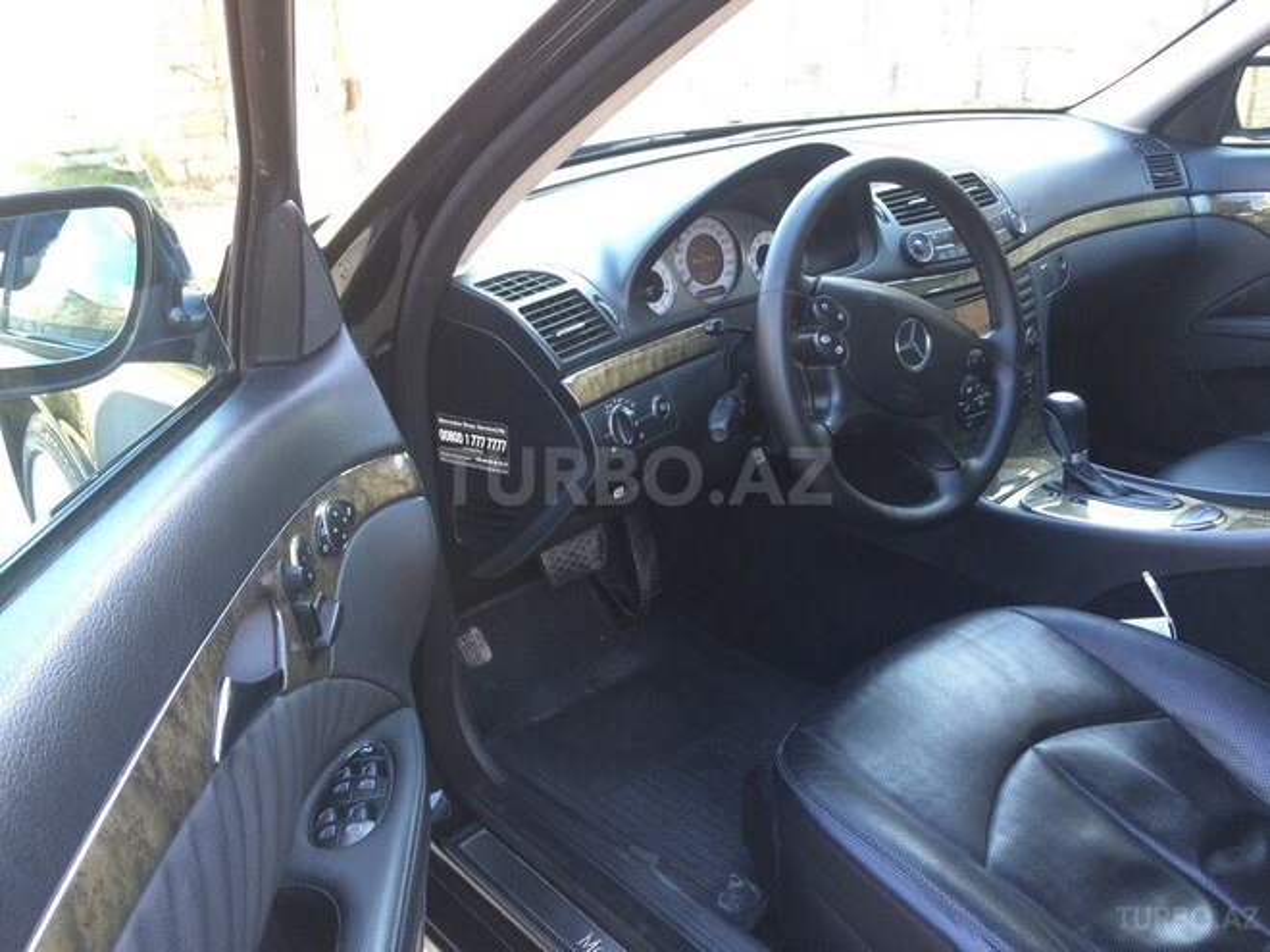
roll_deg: +1.5
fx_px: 1064
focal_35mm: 29
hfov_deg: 61.7
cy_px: 476
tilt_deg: -22.6
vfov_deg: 48.2
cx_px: 635
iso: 50
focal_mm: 4.15
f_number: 2.2
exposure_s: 1/33
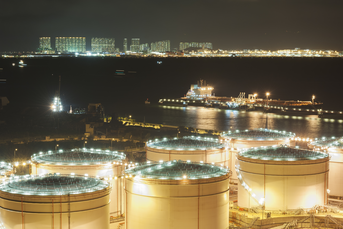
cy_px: 114
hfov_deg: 23.9
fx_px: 810
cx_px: 172
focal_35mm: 85
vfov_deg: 16.1
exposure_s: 8
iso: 200
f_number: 11
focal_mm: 85
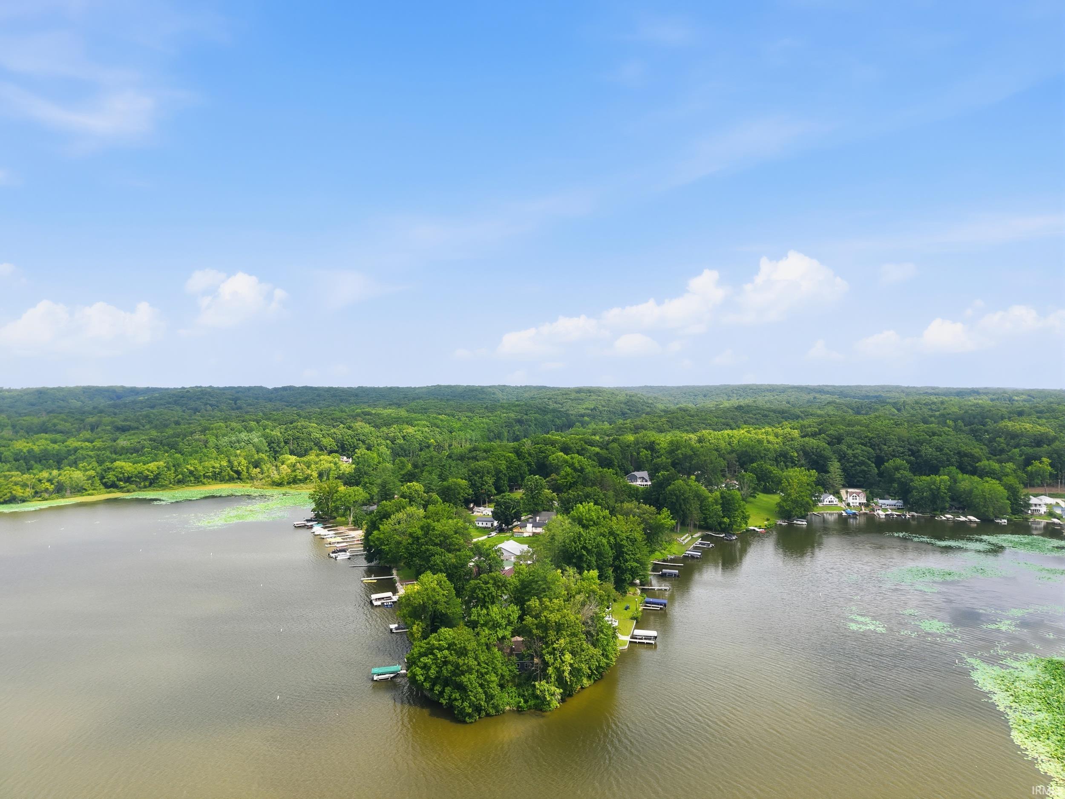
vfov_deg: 56.8
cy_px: 400
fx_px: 738
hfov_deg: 71.6
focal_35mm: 24
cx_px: 532
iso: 160
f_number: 1.8
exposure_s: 1/4000
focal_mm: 8.7
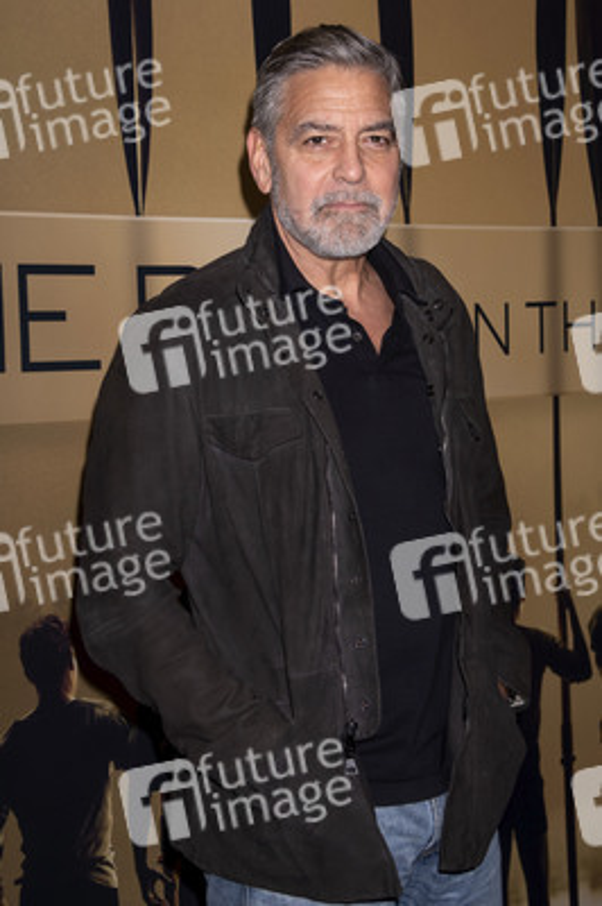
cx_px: 301
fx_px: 1256
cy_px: 453
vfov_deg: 39.6
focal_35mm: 50
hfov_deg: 26.9
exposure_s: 1/200
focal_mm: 50
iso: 400
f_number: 9
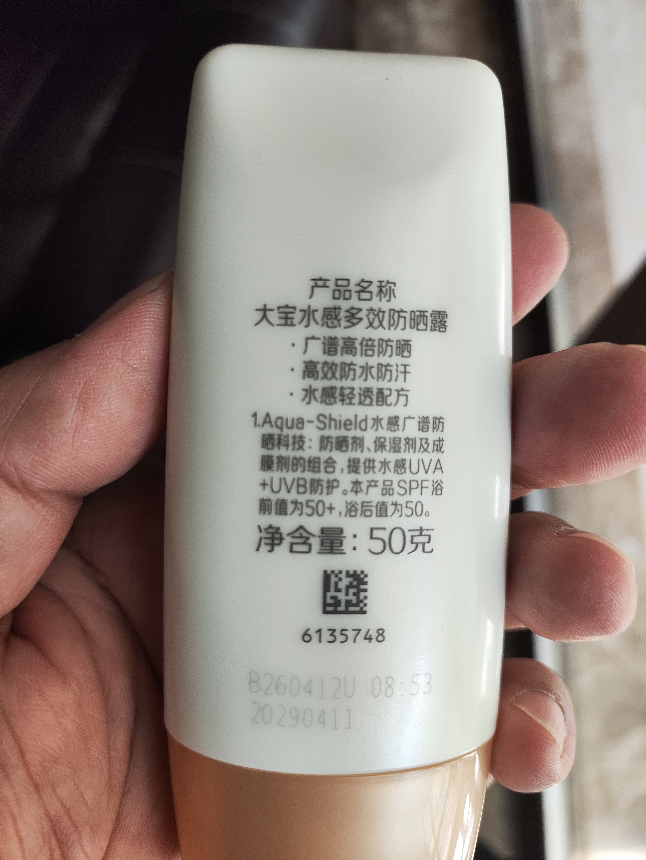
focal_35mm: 24
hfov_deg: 56.9
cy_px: 430
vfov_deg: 71.6
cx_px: 323
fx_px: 597
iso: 73
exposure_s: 1/50
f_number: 1.8
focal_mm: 4.68
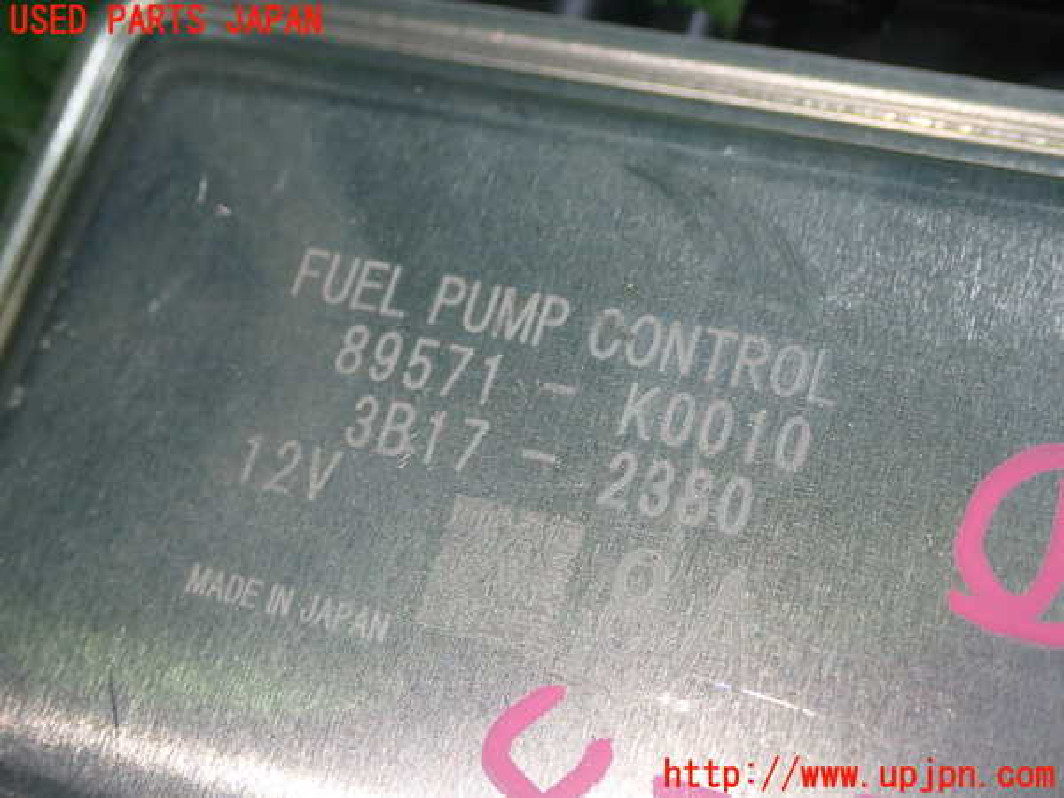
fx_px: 1783
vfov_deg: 25.2
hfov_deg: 33.2
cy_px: 399
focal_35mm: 58
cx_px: 532
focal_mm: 10.35
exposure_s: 1/80
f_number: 3.5
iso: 200
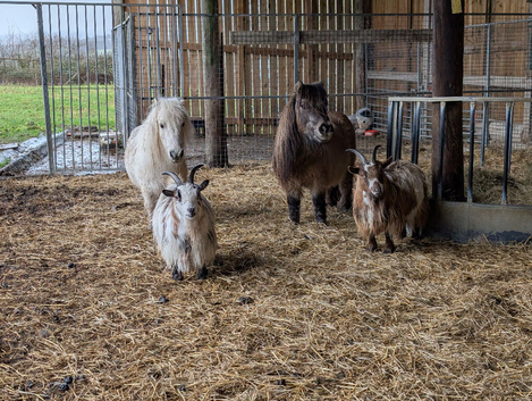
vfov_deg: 29.7
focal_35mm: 49
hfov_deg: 38.9
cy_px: 200
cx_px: 266
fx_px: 754
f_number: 1.68
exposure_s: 1/62.8
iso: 21
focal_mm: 6.9
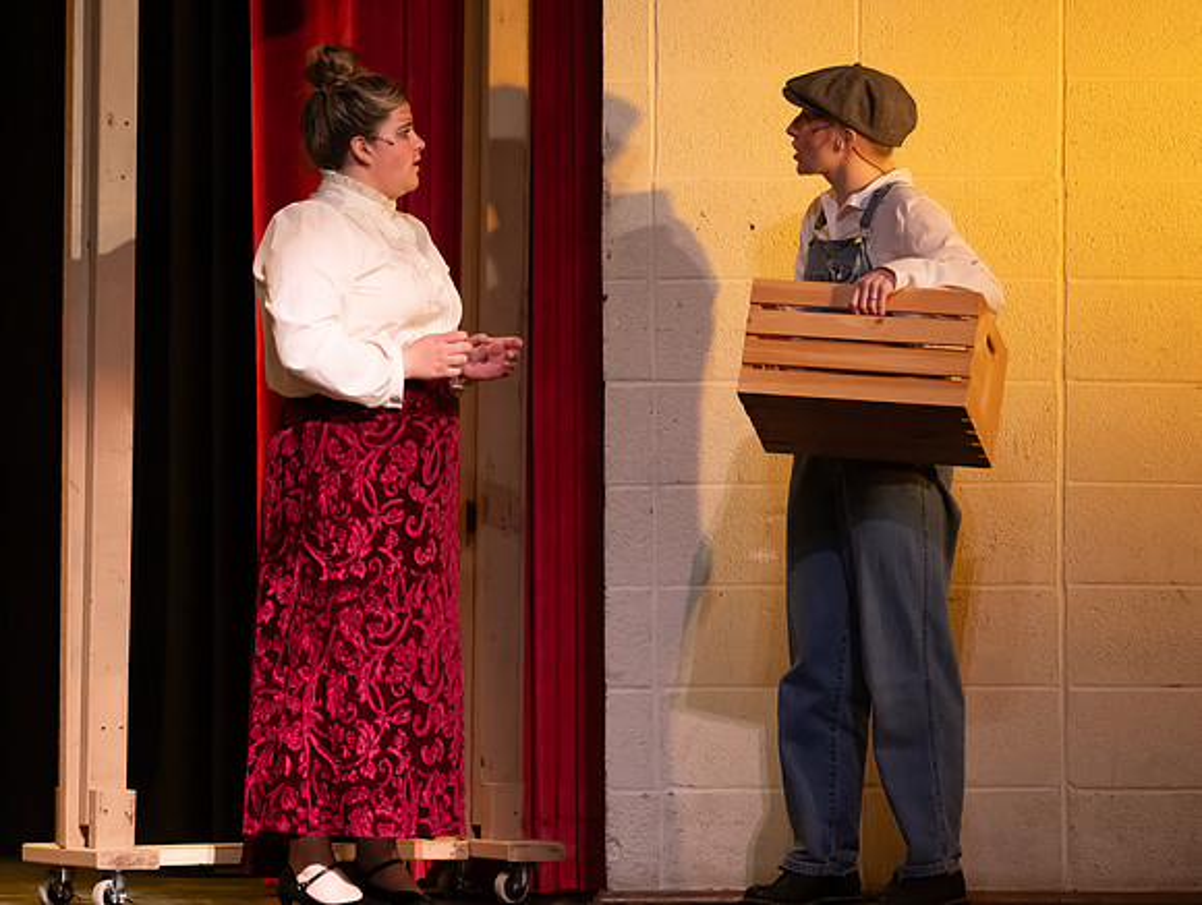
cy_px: 440
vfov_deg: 4.3
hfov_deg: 5.7
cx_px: 567
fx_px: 12003
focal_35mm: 345
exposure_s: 1/250
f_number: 2.8
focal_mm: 300
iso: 8000
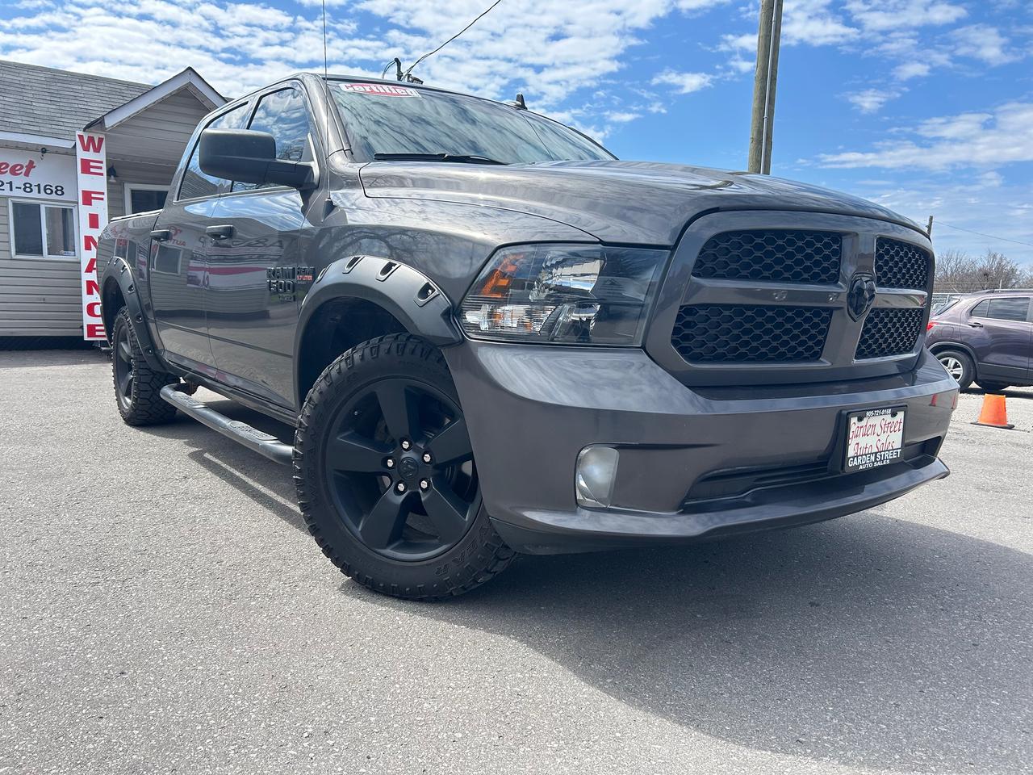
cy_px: 388
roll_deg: -1.7
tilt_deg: -6.6
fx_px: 776
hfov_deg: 67.3
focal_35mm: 26
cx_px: 516
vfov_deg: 53.1
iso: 50
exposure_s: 1/2915
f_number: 1.5
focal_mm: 5.7
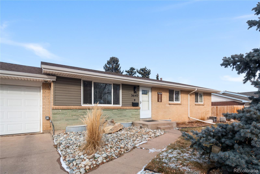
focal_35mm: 18
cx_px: 130
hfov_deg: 89.9
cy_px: 87
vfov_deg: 67.5
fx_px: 130
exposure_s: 1/1000
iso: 200
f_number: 3.8
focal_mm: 12
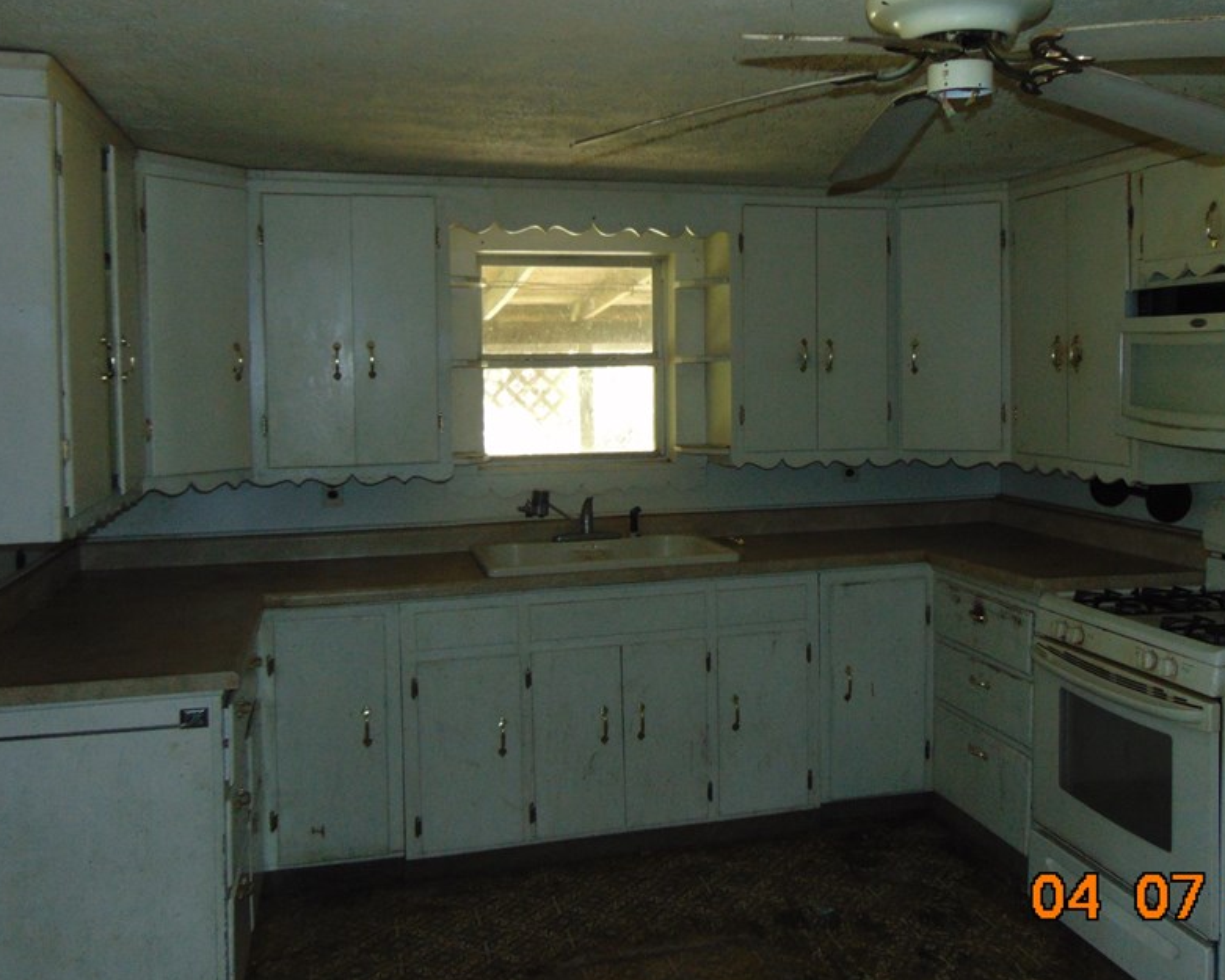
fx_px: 1160
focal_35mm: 32
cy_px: 420
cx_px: 670
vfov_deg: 45.7
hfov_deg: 55.6
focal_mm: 4.5
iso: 200
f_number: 3
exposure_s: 1/30
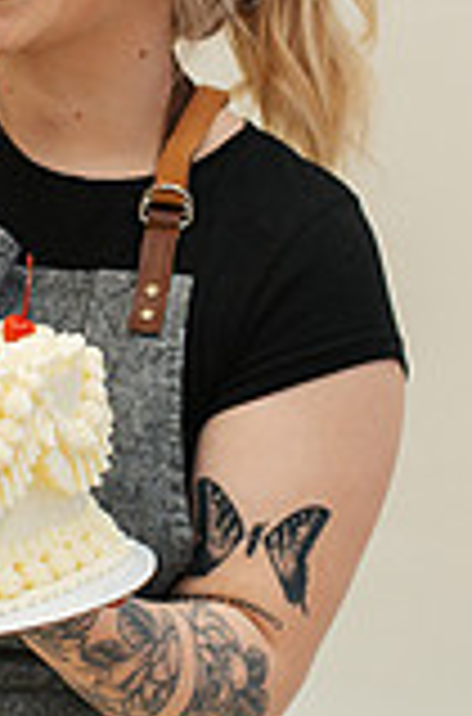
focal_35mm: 149
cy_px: 315
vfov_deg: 13.8
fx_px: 2949
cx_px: 38
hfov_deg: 9.1
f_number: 3.2
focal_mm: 35
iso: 640
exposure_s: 1/160
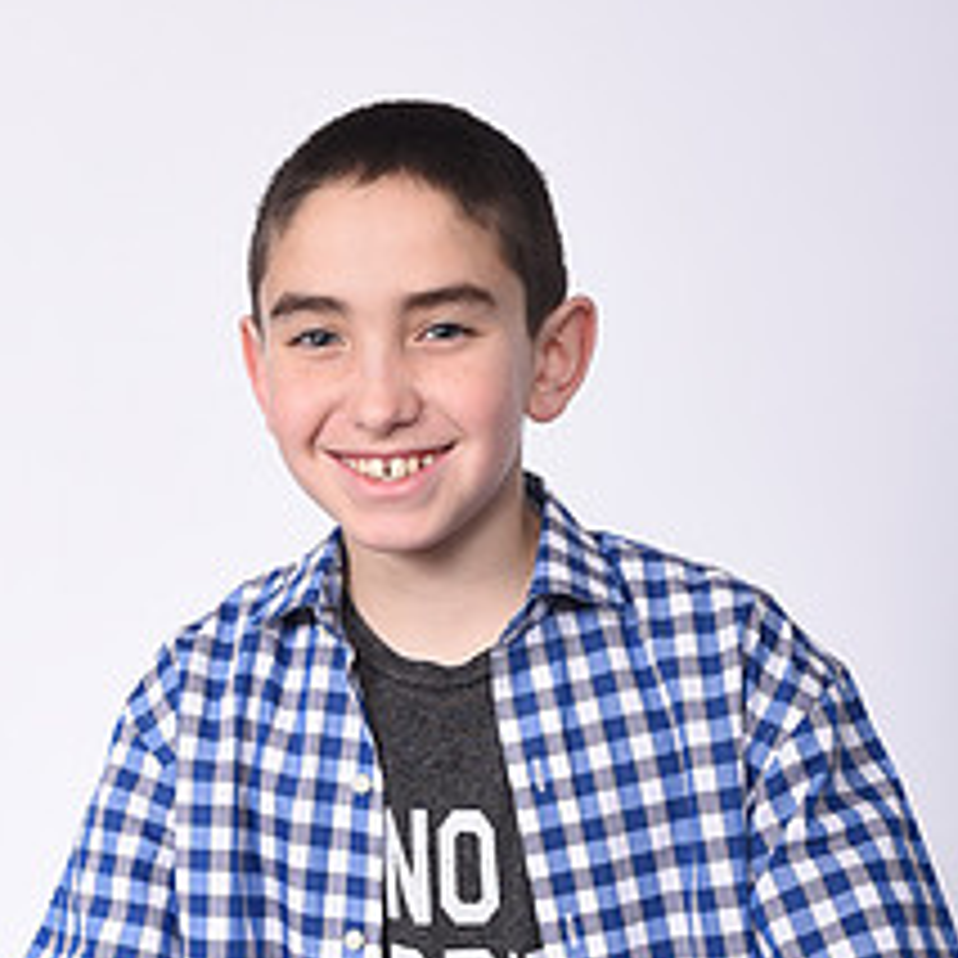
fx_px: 2755
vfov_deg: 19.6
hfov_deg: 19.7
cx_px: 362
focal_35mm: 88
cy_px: 711
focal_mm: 38
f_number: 8
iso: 200
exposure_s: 1/250
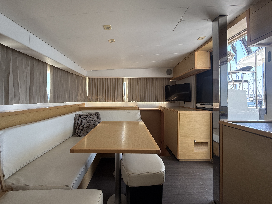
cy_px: 96
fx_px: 118
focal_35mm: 15
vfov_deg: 81.7
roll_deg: +0.0
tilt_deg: +2.1
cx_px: 134
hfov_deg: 98.2
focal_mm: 2.22
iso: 80
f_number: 2.2
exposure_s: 1/99
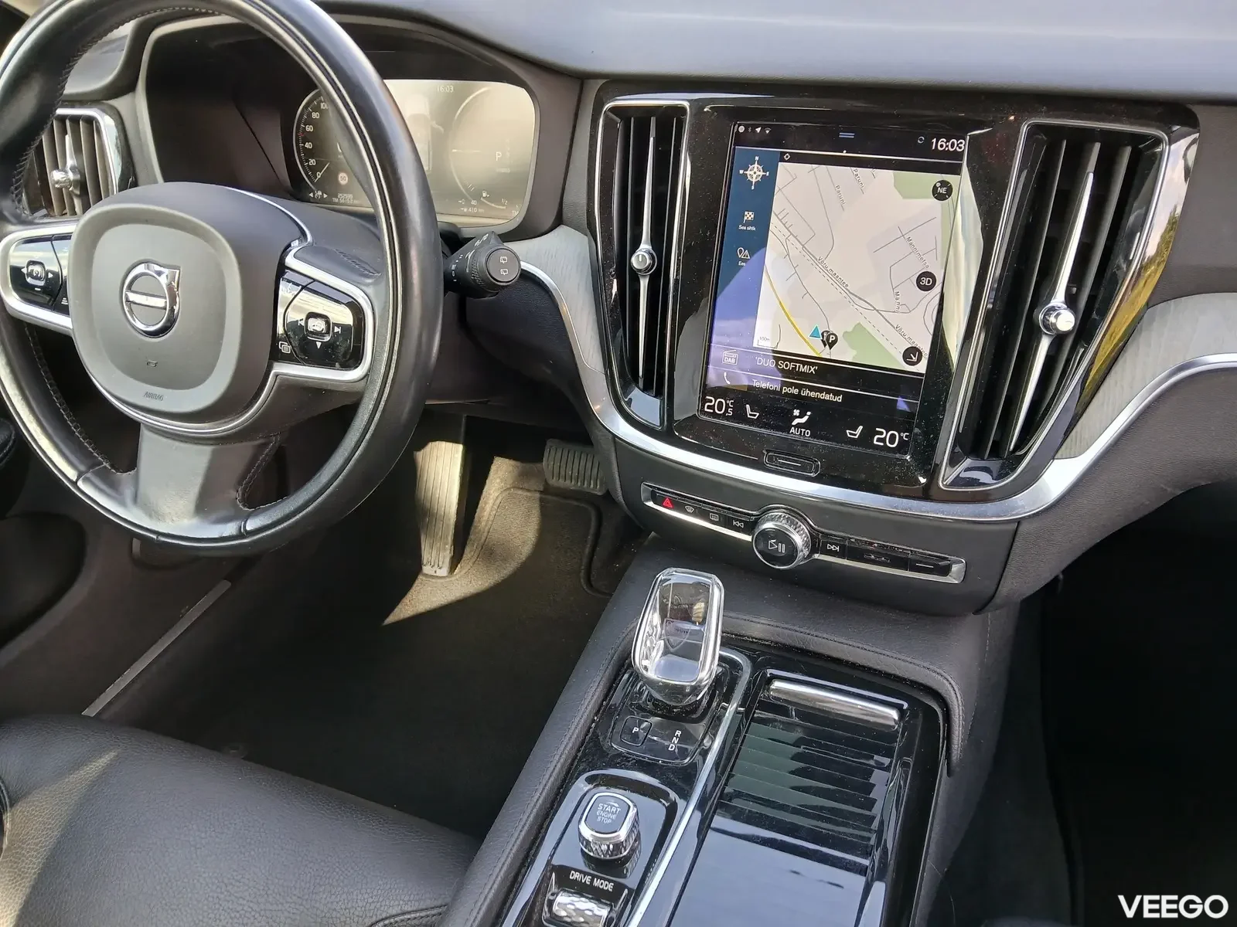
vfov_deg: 53.1
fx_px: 929
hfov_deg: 67.3
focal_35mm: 26
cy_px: 464
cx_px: 618
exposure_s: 1/50
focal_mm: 3.98
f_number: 1.8
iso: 64
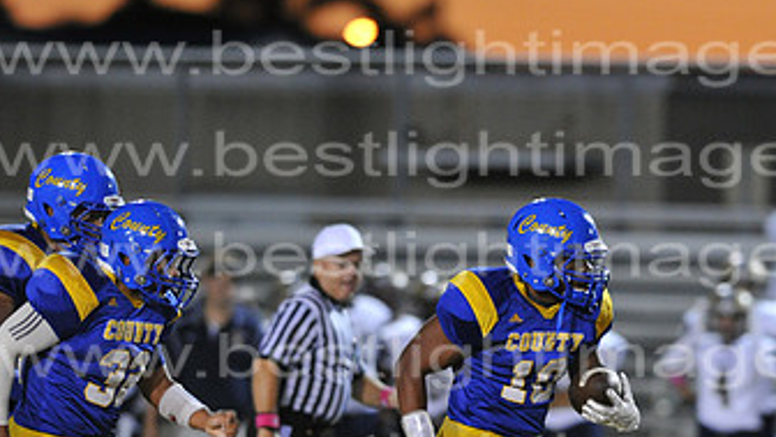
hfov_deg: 4.0
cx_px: 522
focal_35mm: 542
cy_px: 412
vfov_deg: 2.2
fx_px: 11152
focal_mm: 300
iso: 5000
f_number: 4
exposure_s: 1/500
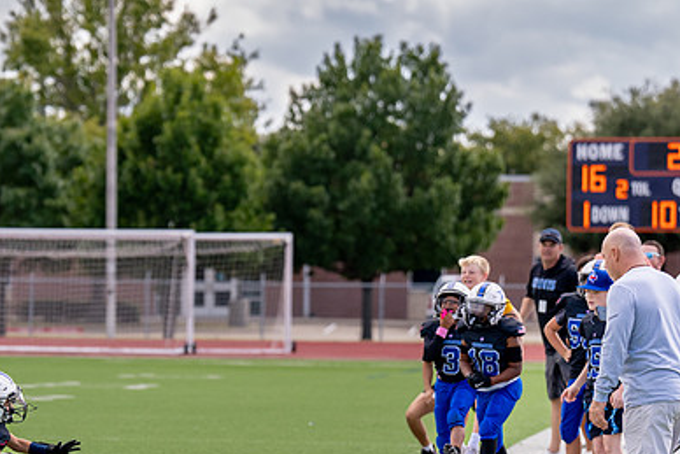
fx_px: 5536
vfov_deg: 4.7
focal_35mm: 293
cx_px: 112
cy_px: 373
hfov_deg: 7.0
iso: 320
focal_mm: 125
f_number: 2.8
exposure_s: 1/3200
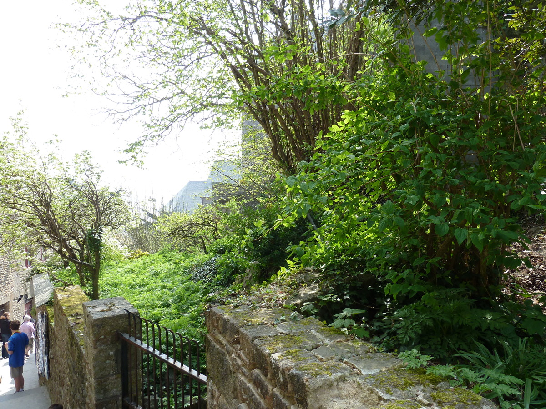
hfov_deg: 69.4
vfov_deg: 54.9
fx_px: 394
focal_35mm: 25
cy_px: 204
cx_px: 273
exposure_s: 1/125
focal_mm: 4.1
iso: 80
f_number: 4
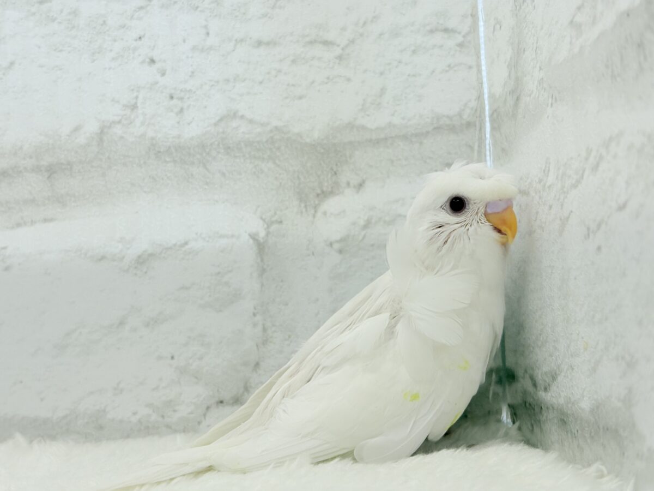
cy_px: 246
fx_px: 982
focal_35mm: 52
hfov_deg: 36.8
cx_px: 327
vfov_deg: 28.0
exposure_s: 1/200
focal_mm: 5.96
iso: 100
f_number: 1.6
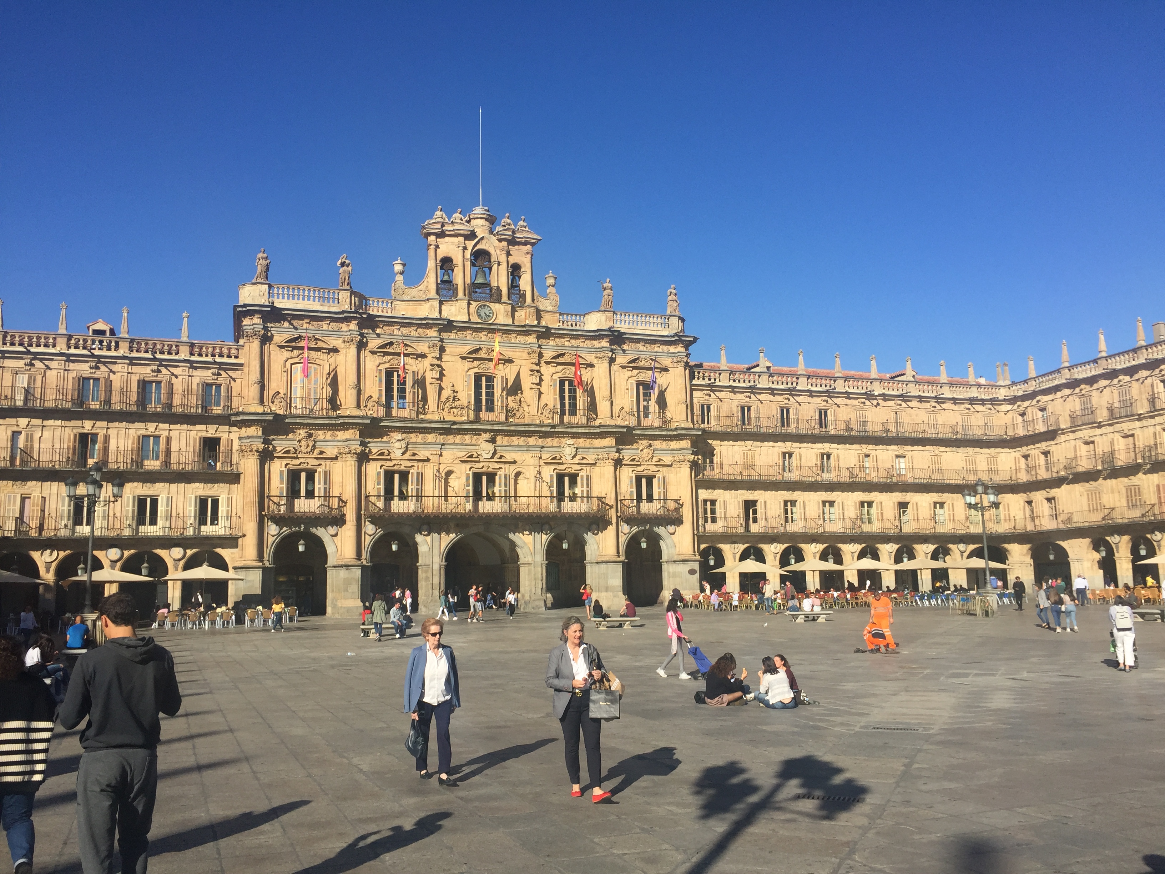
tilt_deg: +8.3
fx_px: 976
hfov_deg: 61.7
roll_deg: +0.2
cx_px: 582
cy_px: 437
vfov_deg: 48.2
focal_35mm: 29
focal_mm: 4.15
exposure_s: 1/2326
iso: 32
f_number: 2.2
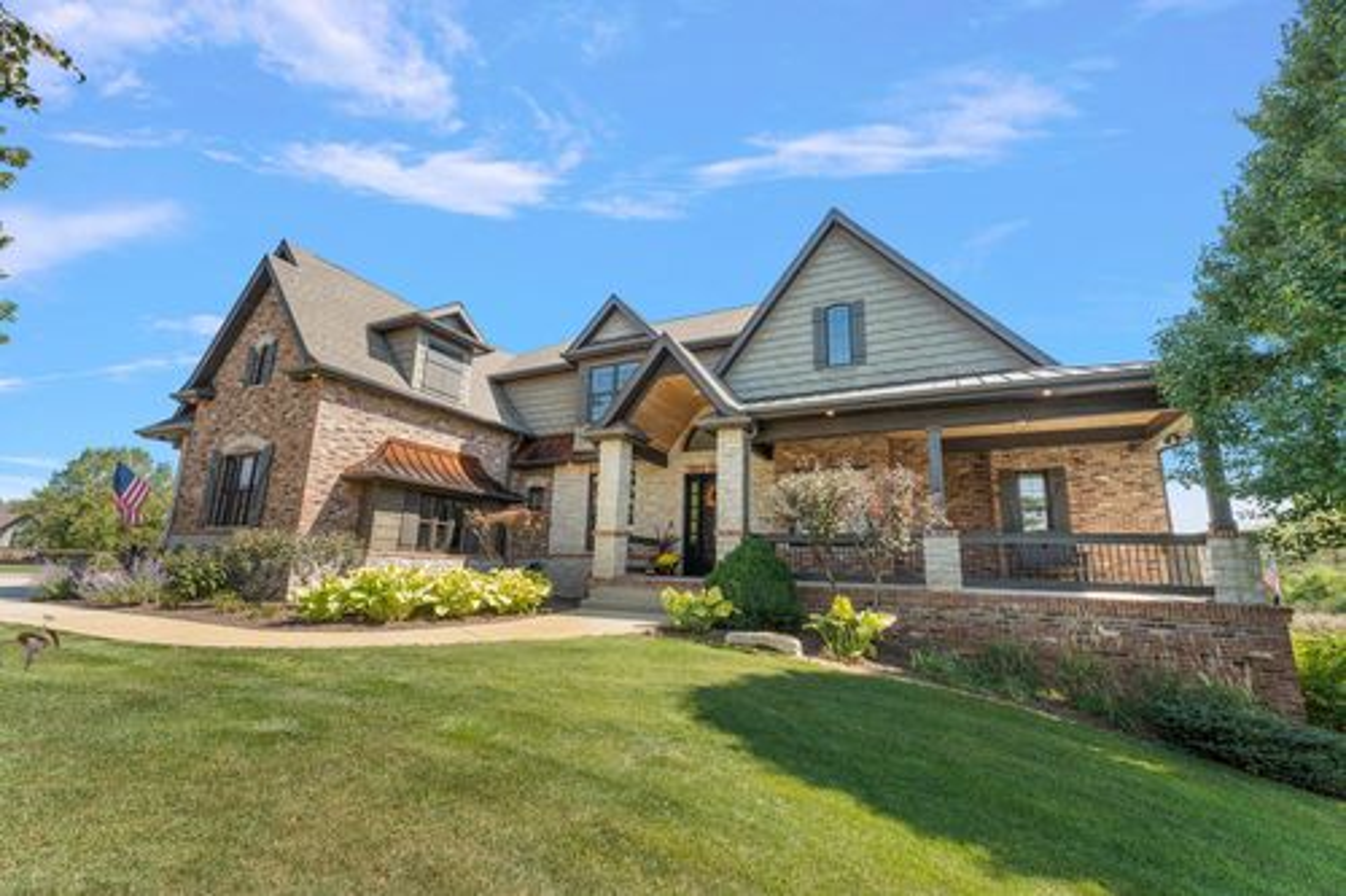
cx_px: 673
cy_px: 448
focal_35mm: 14
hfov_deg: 104.3
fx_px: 523
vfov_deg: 81.2
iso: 640
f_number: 9
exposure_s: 1/80
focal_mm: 14
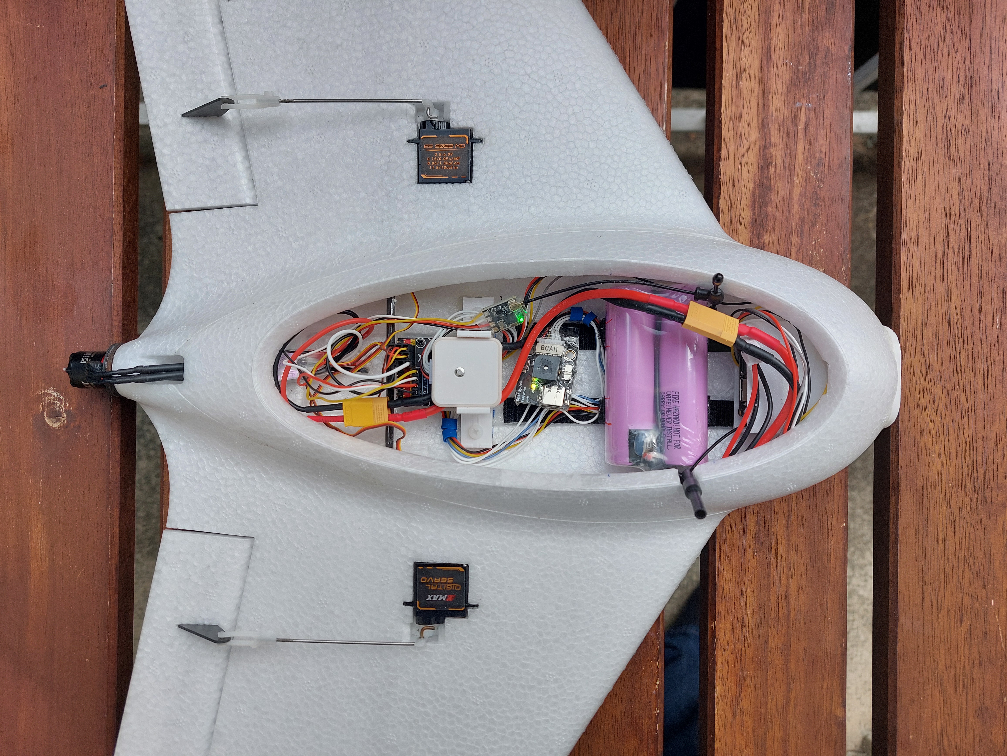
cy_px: 378
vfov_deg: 56.8
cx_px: 504
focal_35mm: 24
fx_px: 698
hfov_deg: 71.6
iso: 25
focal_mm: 5.23
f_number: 1.8
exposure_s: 1/337
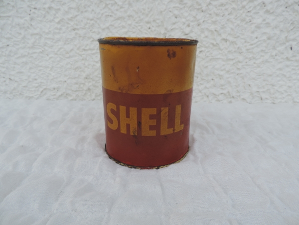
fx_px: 207
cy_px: 112
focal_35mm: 24
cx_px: 150
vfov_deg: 56.8
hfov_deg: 71.6
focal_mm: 4.3
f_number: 3
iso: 80
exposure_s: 1/500
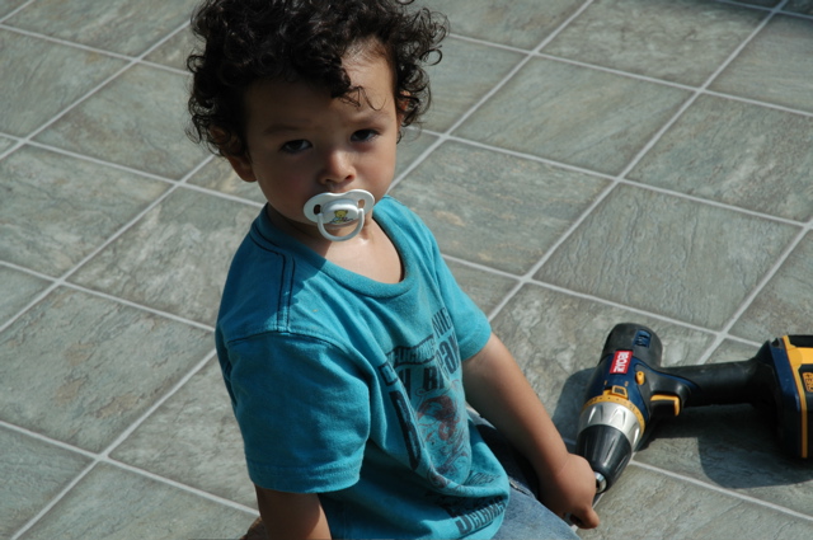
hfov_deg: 19.5
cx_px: 406
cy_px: 270
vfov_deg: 13.0
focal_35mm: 105
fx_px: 2368
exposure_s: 1/400
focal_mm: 70
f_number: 10
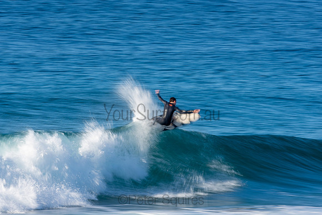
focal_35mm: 750
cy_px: 108
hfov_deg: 2.7
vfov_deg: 1.8
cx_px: 161
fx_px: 6710
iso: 100
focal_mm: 500
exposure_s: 1/25
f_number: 22
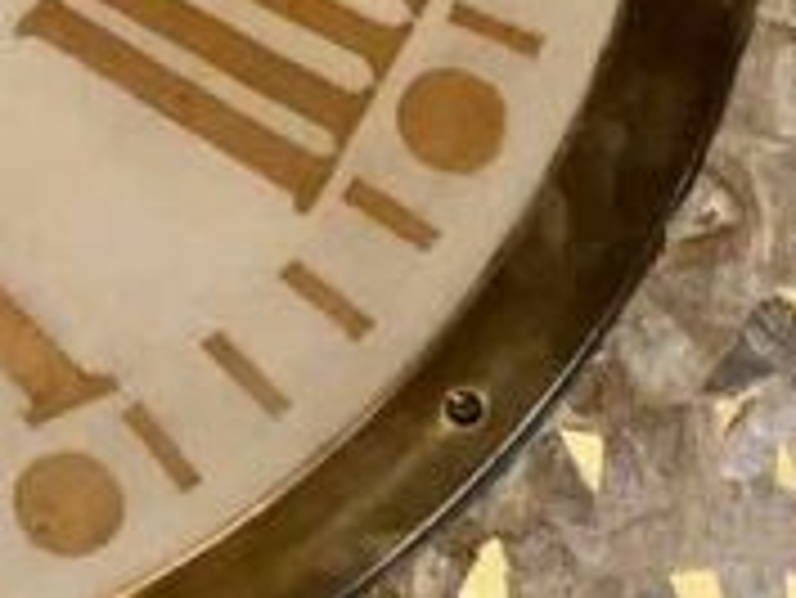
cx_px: -576
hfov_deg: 6.5
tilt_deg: +23.8
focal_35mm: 301
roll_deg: +1.4
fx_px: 6926
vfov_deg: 4.9
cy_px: -333
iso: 160
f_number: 2.4
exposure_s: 1/20
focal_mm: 6
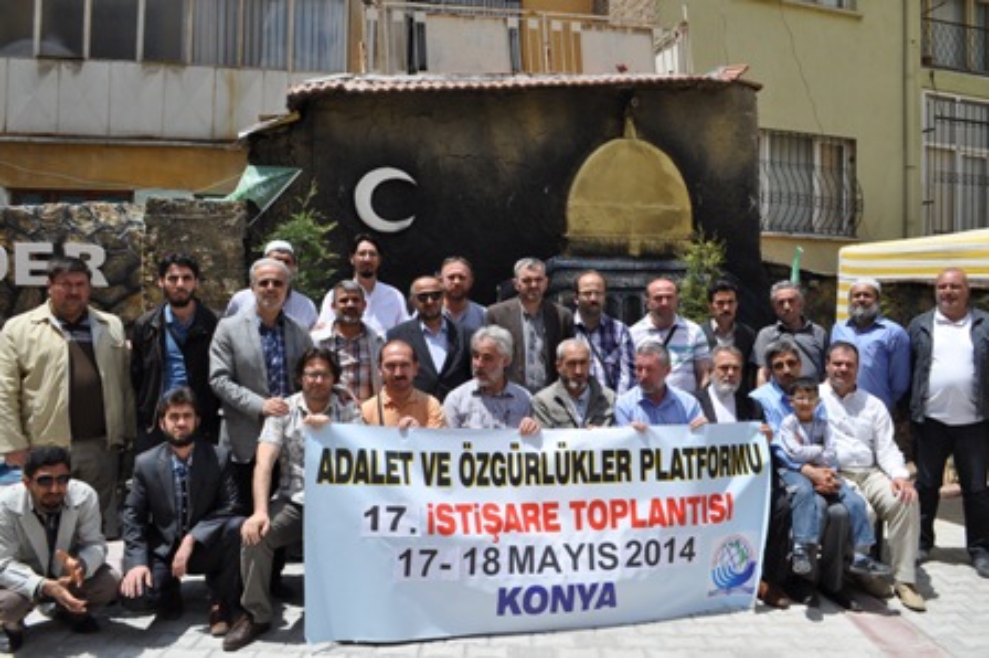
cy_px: 329
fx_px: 741
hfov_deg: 67.4
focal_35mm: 27
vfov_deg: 47.9
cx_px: 494
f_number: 10
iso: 200
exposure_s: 1/400
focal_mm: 18
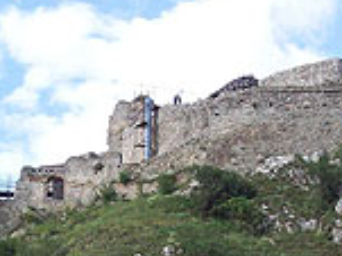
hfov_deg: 11.8
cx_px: 161
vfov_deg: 8.8
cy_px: 227
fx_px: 1649
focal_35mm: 167
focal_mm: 9.4
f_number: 3.4
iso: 80
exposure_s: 1/428
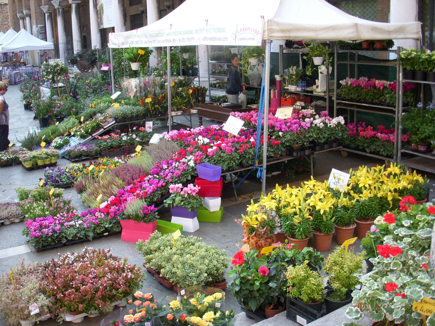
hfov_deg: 49.0
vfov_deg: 37.7
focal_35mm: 38
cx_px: 218
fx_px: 478
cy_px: 163
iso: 100
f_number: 3.3
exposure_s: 1/100
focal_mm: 6.3
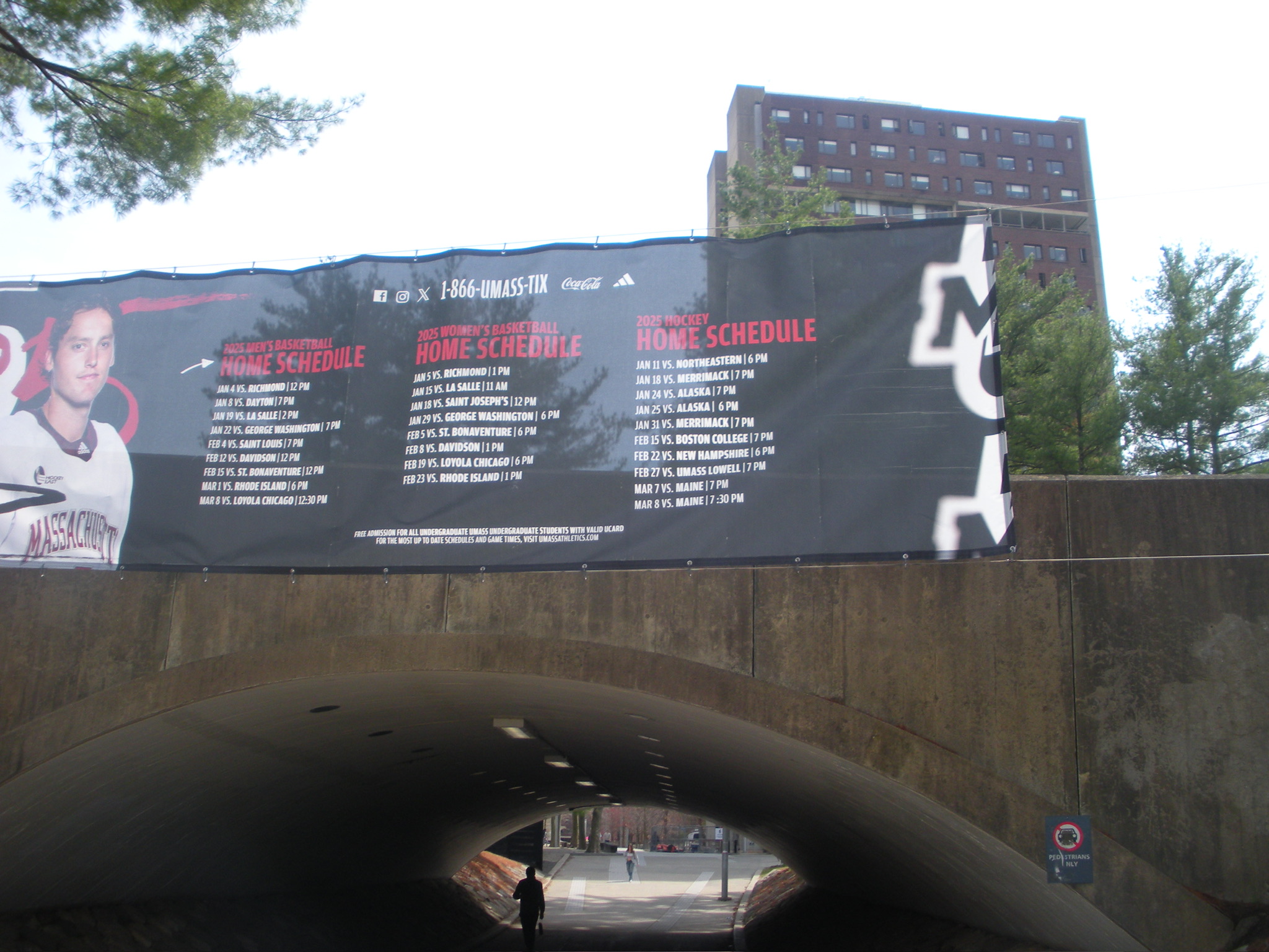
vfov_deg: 39.7
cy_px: 476
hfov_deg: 51.4
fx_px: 1320
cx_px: 634
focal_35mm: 36
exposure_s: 1/290
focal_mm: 6.3
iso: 64
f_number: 3.5
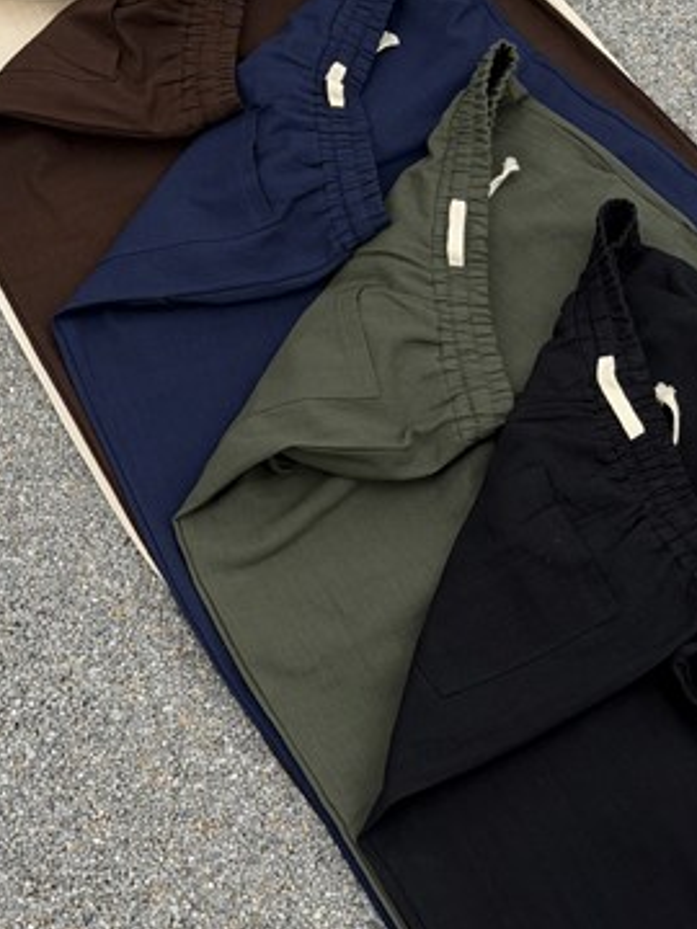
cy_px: 259
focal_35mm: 71
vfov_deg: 27.1
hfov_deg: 20.7
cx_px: 323
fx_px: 1906
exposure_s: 1/100
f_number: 1.78
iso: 80
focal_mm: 6.76
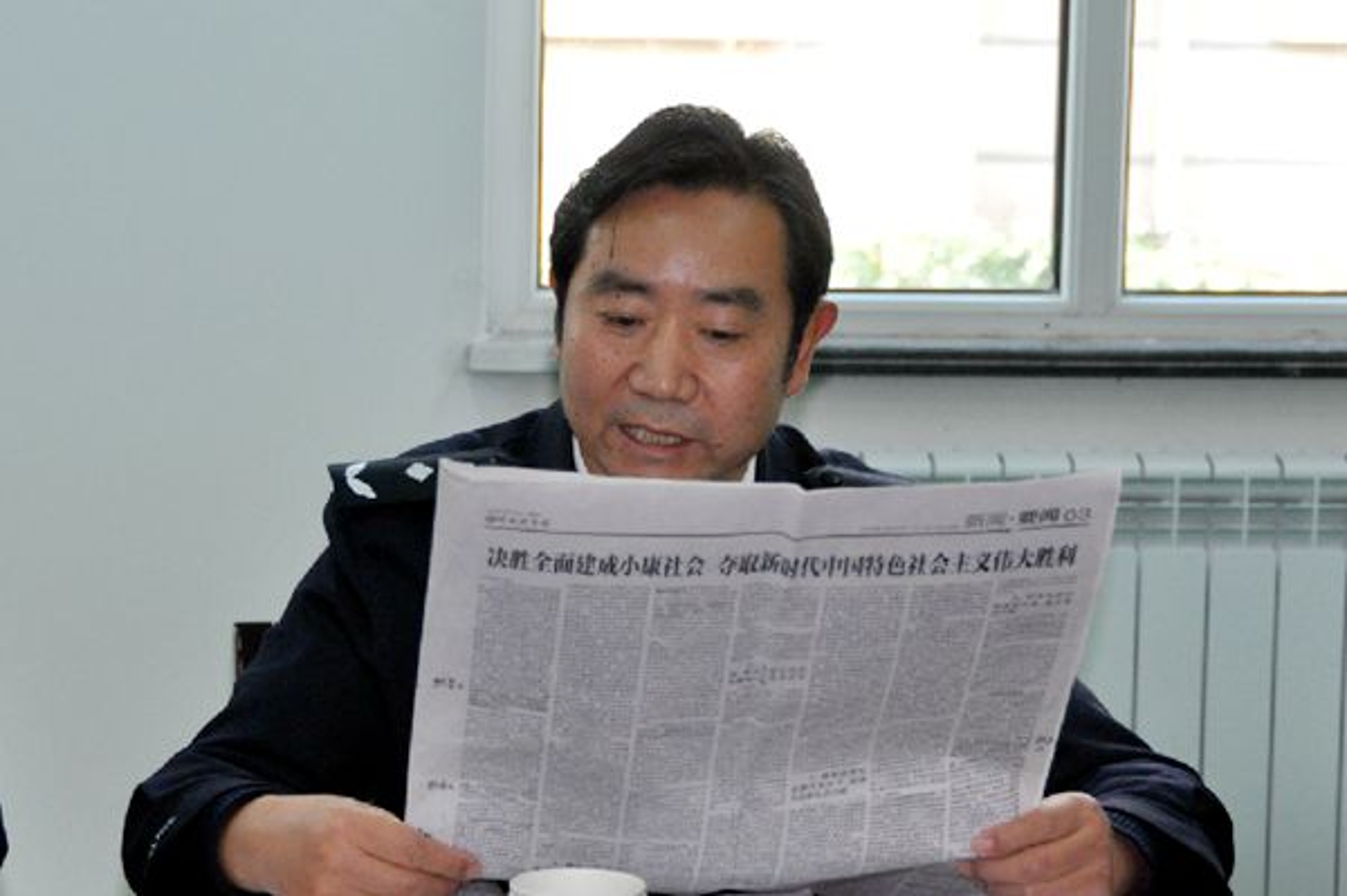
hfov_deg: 27.0
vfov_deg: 18.2
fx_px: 2804
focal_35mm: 75
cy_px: 448
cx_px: 674
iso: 640
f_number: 4.8
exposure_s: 1/160
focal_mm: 50
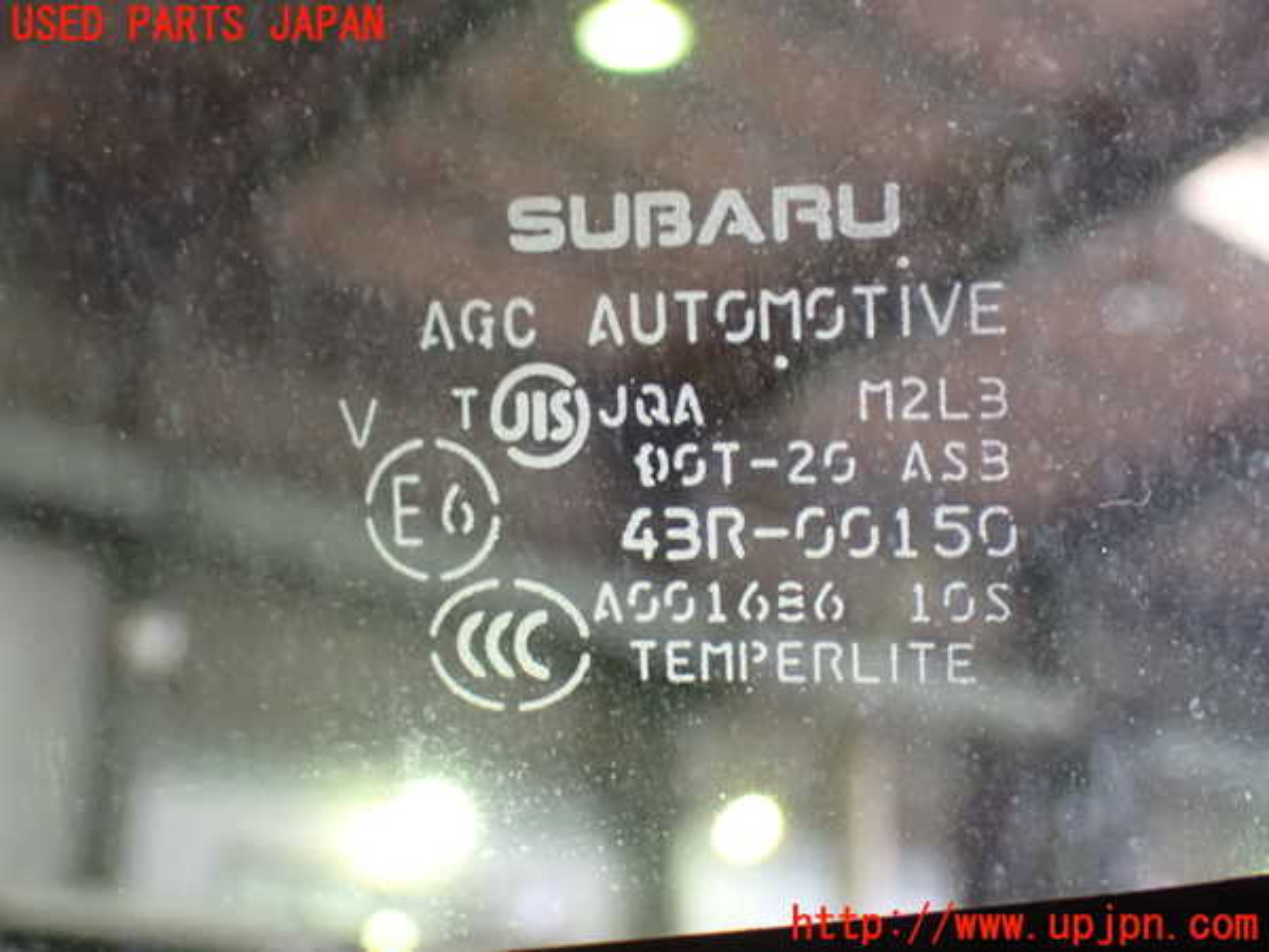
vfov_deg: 21.9
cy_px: 476
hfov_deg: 29.0
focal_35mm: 67
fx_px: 2456
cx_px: 634
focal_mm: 11.88
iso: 1600
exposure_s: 1/20
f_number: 3.8
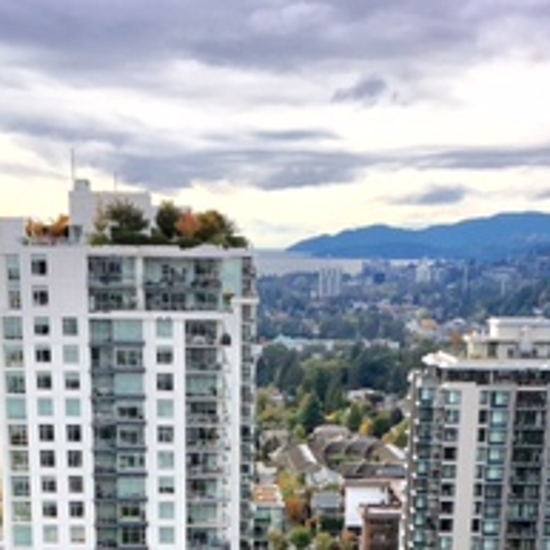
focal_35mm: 85
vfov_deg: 17.8
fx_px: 1528
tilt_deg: -22.4
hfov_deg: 20.4
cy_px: 875
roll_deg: +0.4
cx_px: 259
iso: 25
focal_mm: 4.15
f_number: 2.2
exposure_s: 1/905
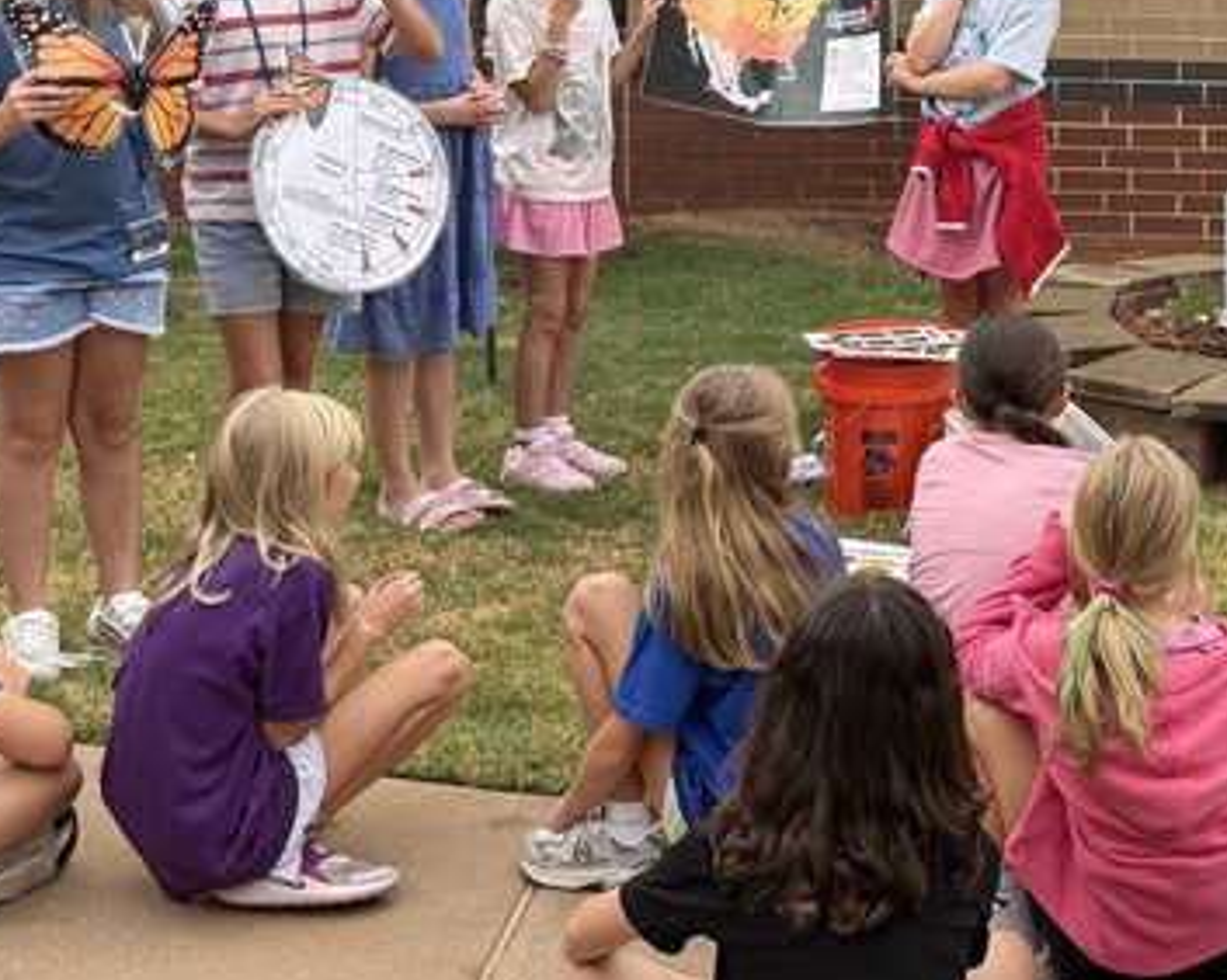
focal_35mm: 68
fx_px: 2468
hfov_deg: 26.3
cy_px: 167
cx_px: 1255
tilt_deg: -6.3
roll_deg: -1.9
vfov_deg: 22.1
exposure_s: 1/920
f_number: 1.78
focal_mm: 6.76
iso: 80
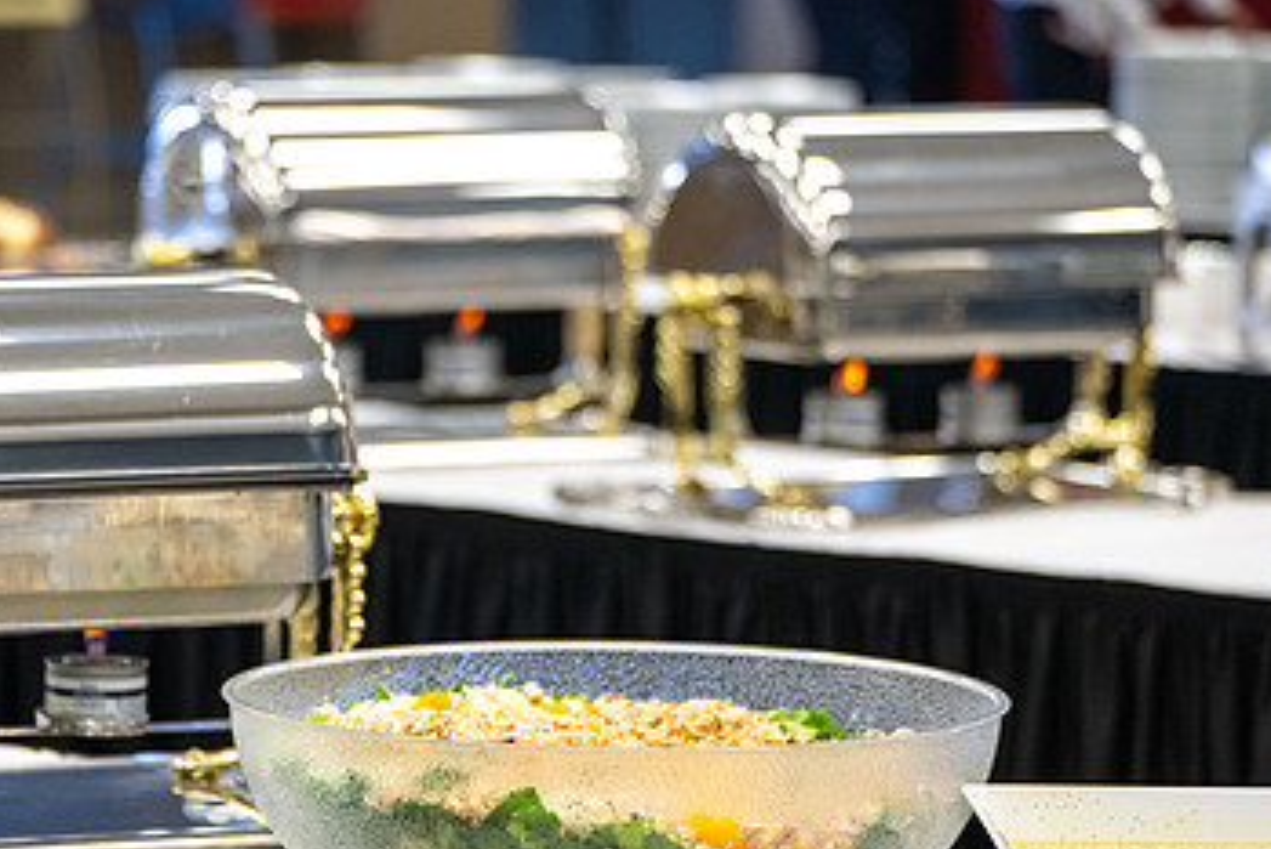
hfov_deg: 10.8
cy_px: 643
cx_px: 510
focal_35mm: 191
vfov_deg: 7.2
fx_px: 6746
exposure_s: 1/250
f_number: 2.8
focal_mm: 115
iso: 2000
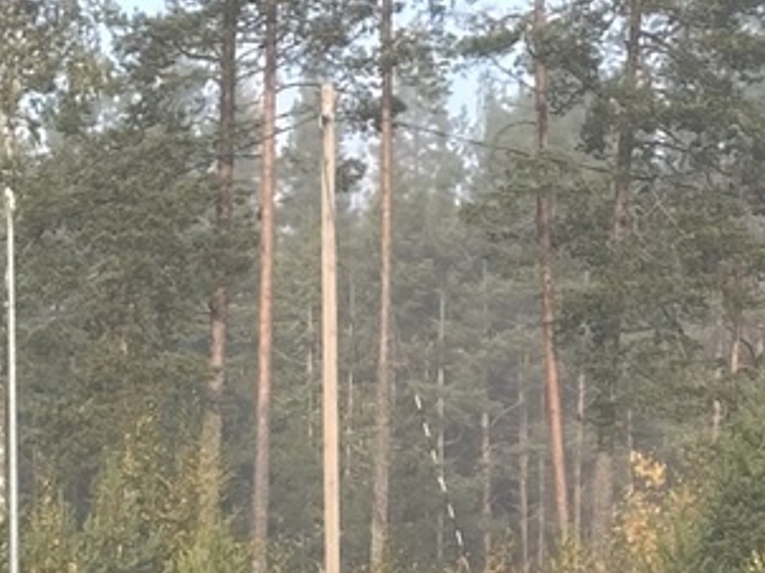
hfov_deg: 8.7
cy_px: 1062
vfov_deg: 6.3
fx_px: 5057
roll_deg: +0.0
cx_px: 355
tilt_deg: -1.8
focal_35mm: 229
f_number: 1.78
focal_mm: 6.86
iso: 64
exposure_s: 1/226
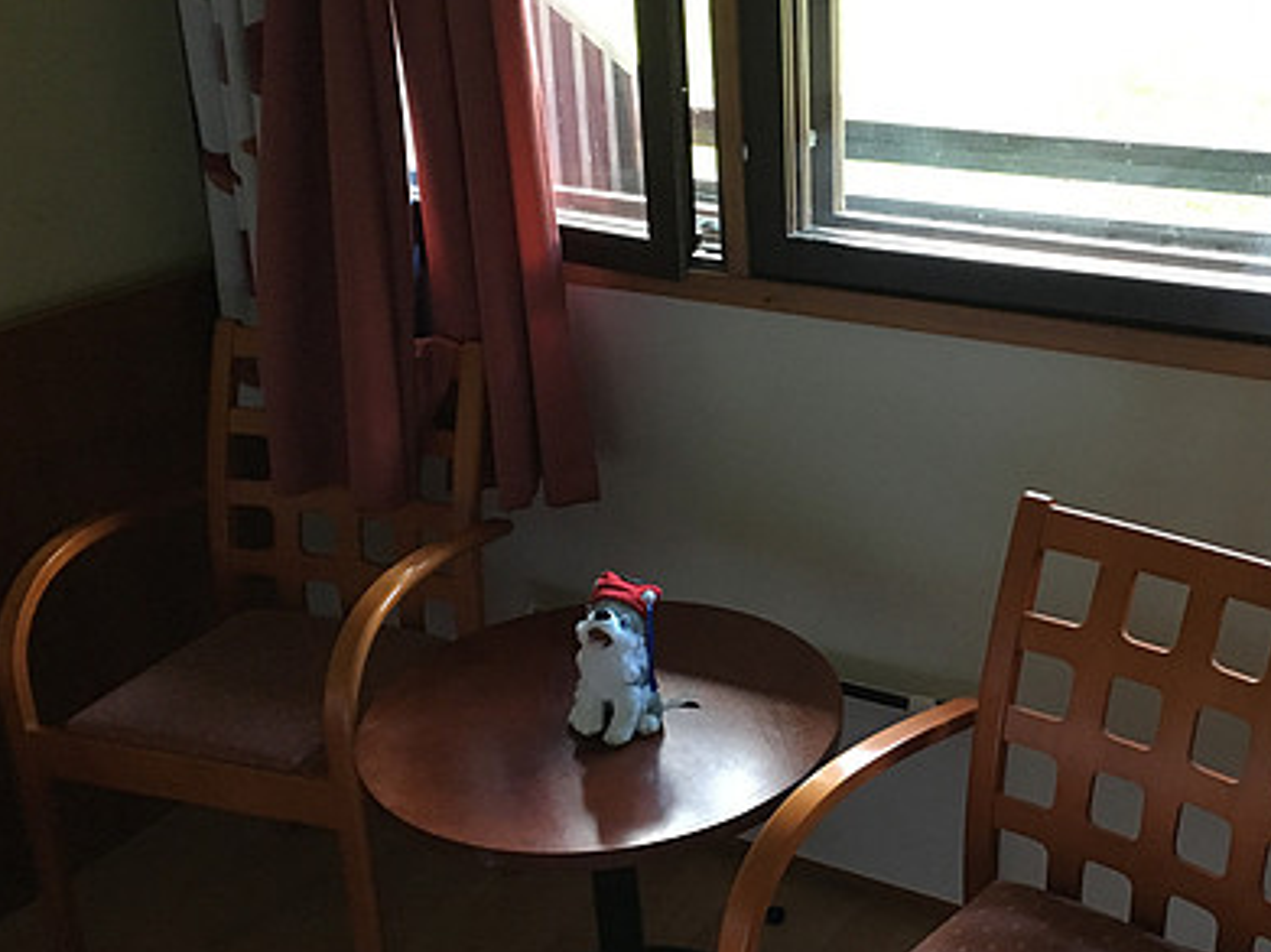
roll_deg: +0.7
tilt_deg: -22.4
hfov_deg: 43.0
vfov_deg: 33.6
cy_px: 495
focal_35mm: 43
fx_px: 1578
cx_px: 881
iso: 250
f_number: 2.2
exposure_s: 1/25
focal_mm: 4.15
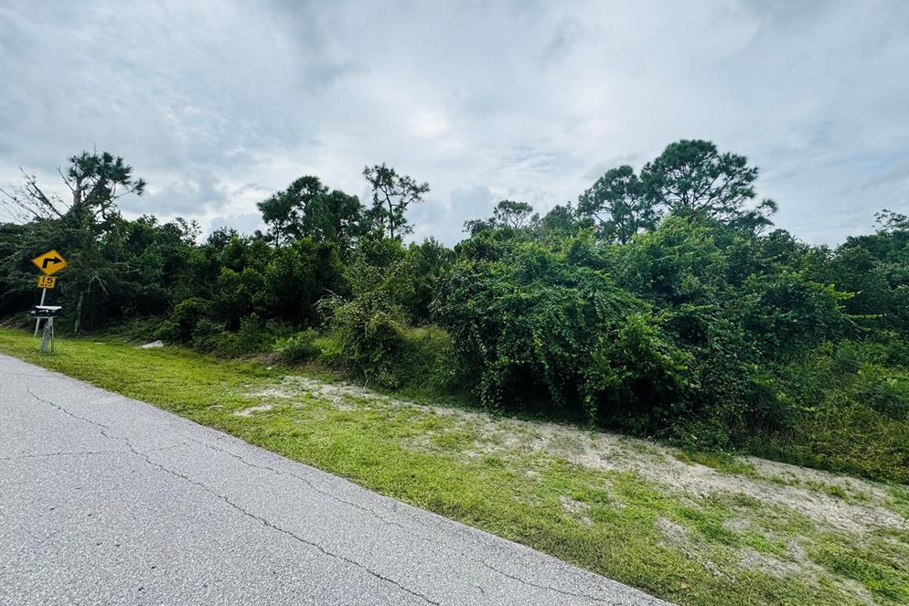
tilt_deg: +5.2
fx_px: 379
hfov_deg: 100.4
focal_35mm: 15
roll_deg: -1.6
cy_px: 265
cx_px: 459
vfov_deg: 77.0
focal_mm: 2.22
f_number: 2.2
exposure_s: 1/2415
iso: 50
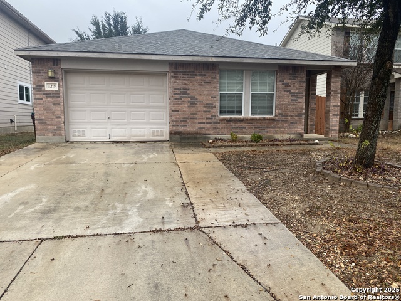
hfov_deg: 67.3
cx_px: 200
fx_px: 301
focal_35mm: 26
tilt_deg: -7.2
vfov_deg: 53.1
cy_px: 150
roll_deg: -1.0
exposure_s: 1/362
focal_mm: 4.25
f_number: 1.8
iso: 32
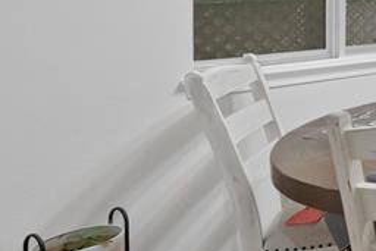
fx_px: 502
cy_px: -3
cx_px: 658
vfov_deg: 26.5
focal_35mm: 48
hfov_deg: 23.3
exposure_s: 1/800
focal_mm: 12
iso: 12800
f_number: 2.8
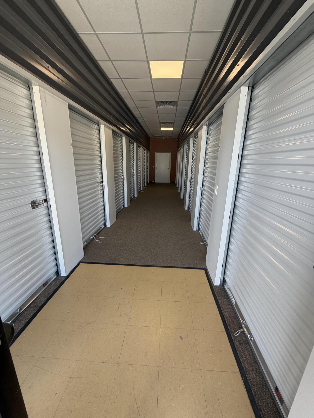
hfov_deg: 85.7
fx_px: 169
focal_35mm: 14
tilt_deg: -15.2
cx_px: 157
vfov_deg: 102.1
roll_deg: -1.4
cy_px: 209
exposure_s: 1/121
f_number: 2.2
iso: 80
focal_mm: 2.22
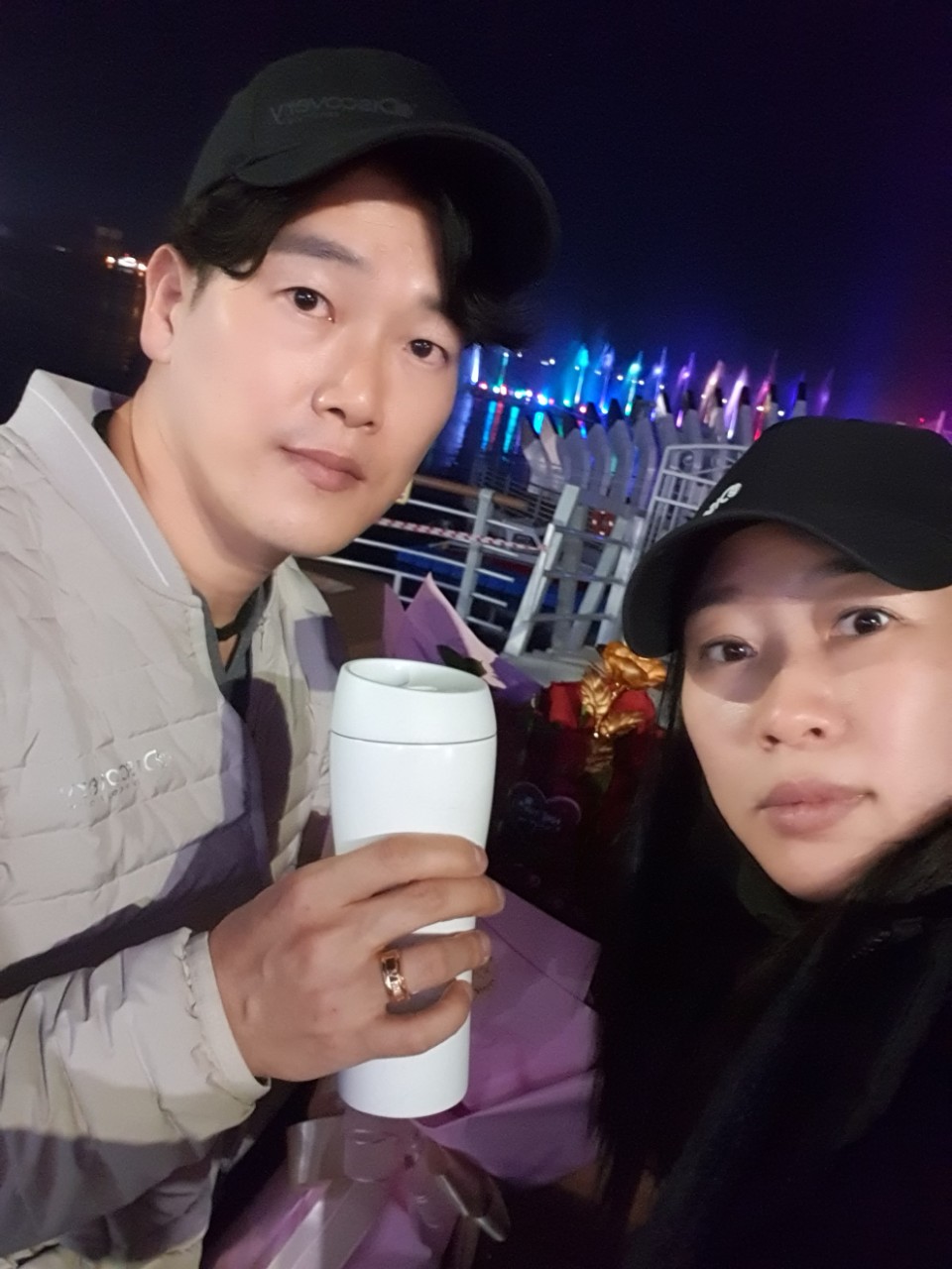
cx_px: 476
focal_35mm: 31
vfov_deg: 58.4
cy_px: 634
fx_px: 1137
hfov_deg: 45.4
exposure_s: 1/12
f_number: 1.7
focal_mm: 2.92
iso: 800
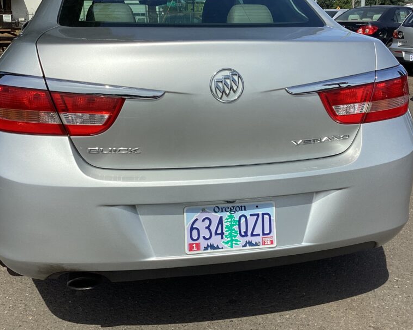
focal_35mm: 41
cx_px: 226
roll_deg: +0.3
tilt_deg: -14.2
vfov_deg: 36.4
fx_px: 501
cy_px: 143
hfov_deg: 44.7
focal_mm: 3.3
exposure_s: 1/2398
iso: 25
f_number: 2.4
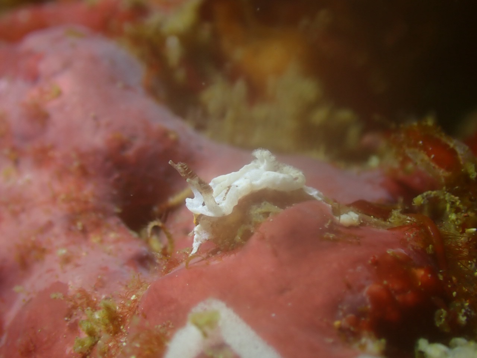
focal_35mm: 100
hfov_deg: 19.6
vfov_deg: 14.8
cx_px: 238
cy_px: 179
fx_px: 1378
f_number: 6.3
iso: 100
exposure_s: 1/400
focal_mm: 18
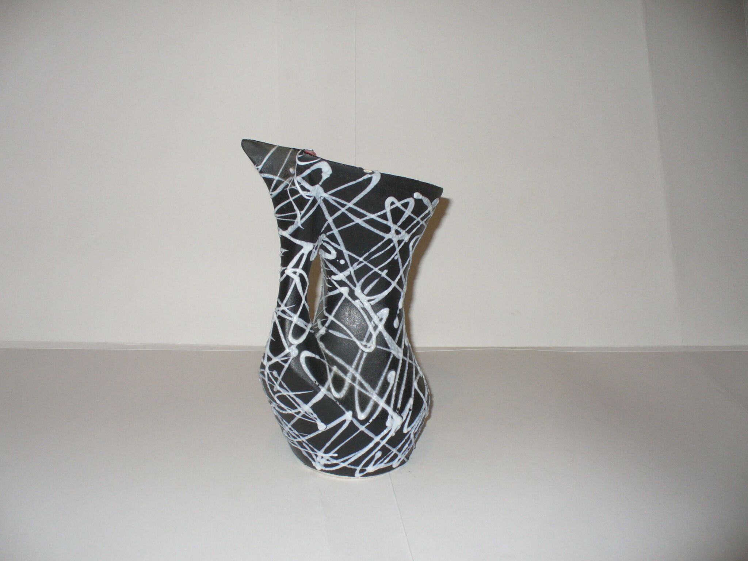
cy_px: 280
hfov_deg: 50.1
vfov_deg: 38.7
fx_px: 800
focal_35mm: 37
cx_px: 374
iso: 100
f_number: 2.8
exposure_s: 1/30
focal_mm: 6.1
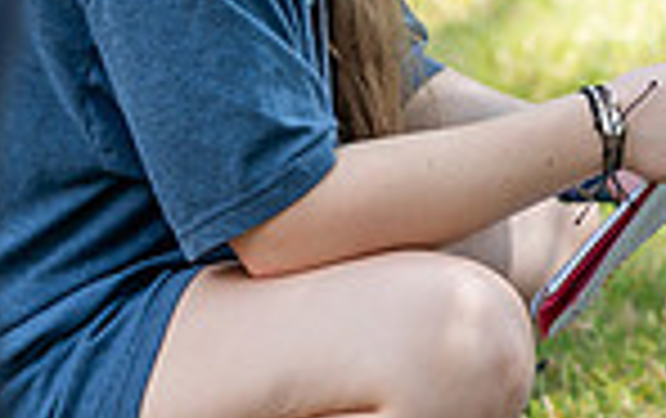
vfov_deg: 3.6
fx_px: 6671
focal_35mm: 367
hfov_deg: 5.7
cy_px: 119
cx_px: 544
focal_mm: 92
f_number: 3.2
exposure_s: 1/320
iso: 160
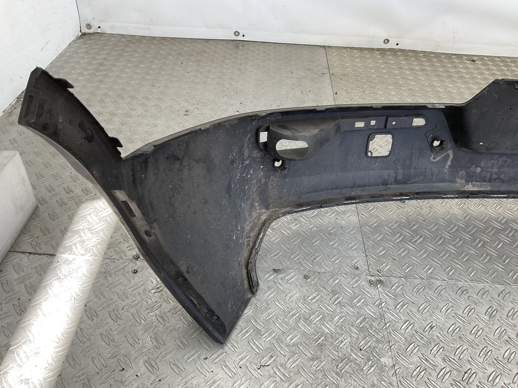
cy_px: 194
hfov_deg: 61.7
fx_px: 434
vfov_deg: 48.2
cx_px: 259
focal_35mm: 29
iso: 16
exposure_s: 1/101
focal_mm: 3
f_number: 1.8
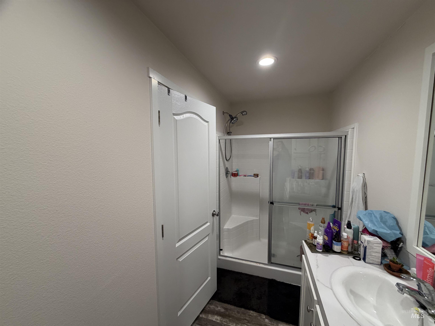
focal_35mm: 14
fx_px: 176
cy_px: 163
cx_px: 218
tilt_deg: -6.3
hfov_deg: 102.1
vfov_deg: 85.7
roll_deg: +0.7
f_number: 2.2
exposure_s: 1/120
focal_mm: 2.22
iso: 250
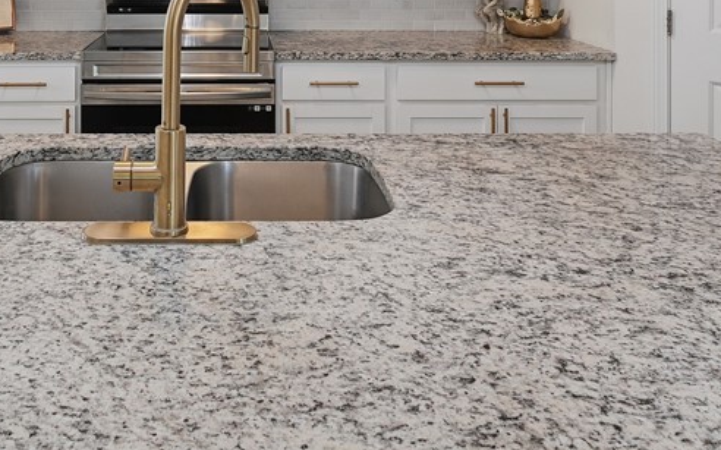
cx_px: 238
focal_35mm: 36
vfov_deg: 30.9
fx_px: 707
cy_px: -62
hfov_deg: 52.9
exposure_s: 1/30
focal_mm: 16
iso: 320
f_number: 9
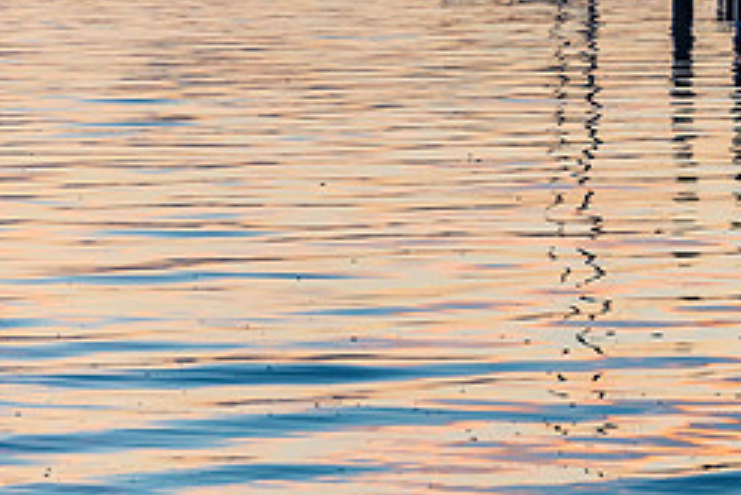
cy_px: 38
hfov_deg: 9.5
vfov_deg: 6.4
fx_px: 4387
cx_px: 843
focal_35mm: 213
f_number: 3.8
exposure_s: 1/160
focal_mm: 60
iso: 200
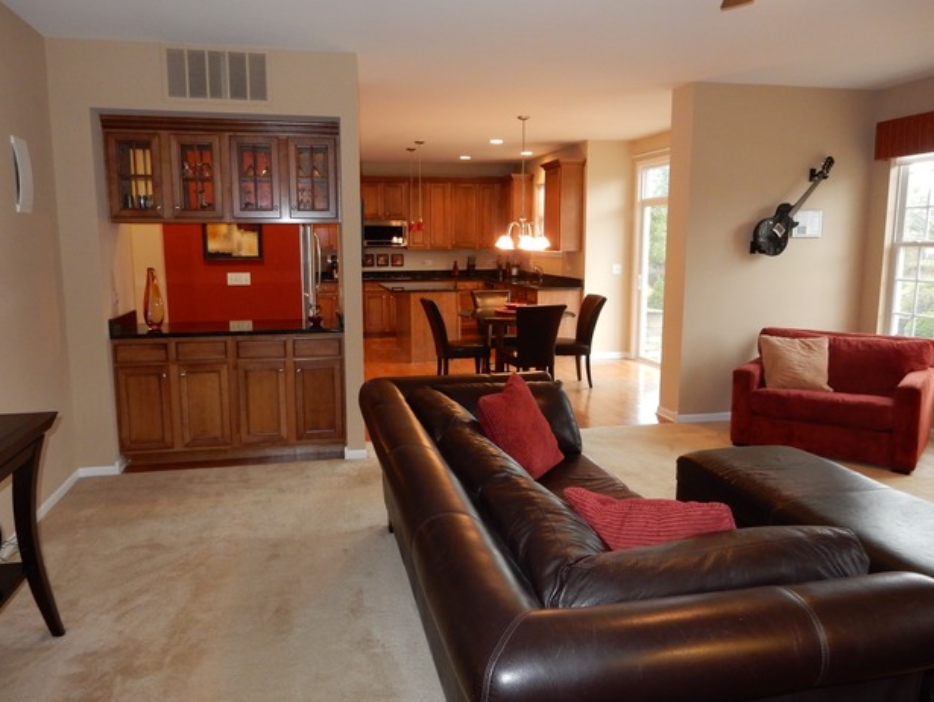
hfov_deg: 67.3
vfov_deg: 53.1
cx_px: 460
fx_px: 702
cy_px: 342
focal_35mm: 26
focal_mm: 4.5
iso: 320
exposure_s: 1/30
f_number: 3.7
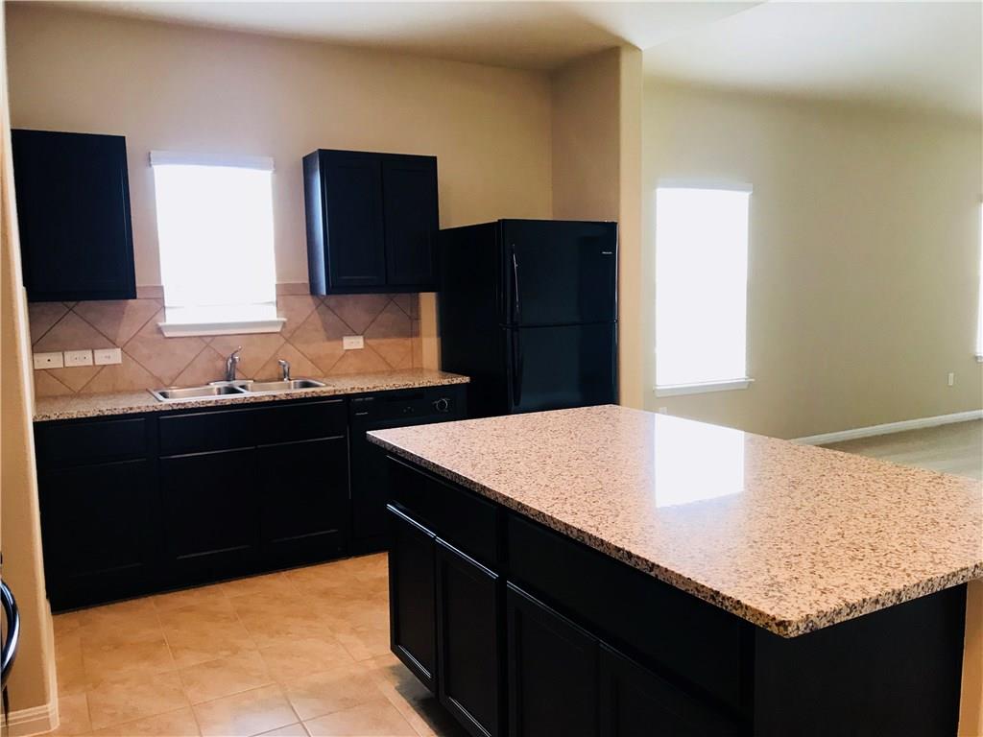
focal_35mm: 28
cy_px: 368
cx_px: 492
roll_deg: +0.8
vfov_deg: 49.7
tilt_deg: -4.9
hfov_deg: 63.4
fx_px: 795
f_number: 1.8
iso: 40
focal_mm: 3.99
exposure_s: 1/17
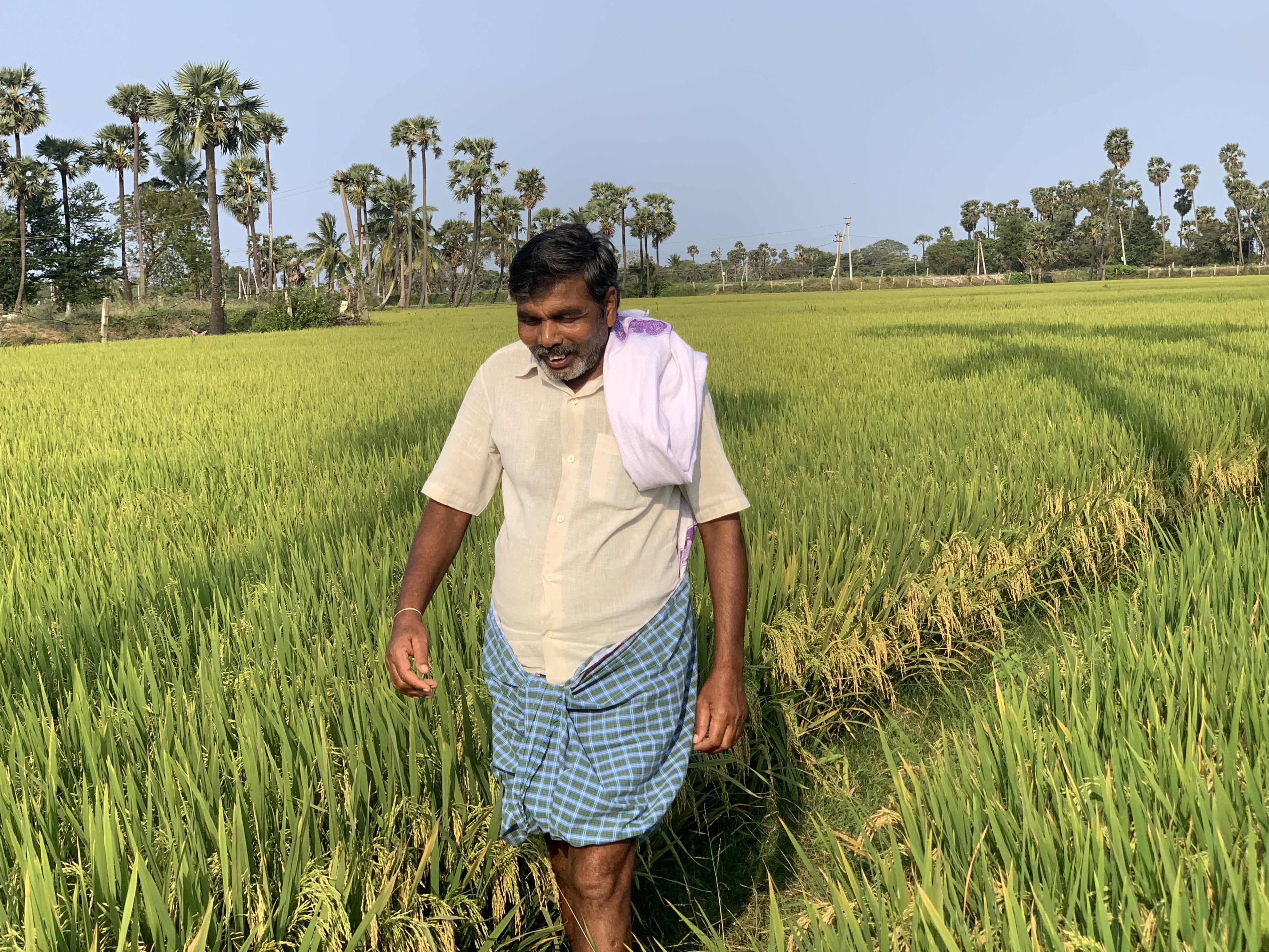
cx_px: 658
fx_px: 2016
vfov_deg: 26.6
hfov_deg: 34.9
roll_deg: +2.2
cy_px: 452
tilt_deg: -3.8
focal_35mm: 55
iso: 16
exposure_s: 1/856
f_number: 2.4
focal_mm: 6
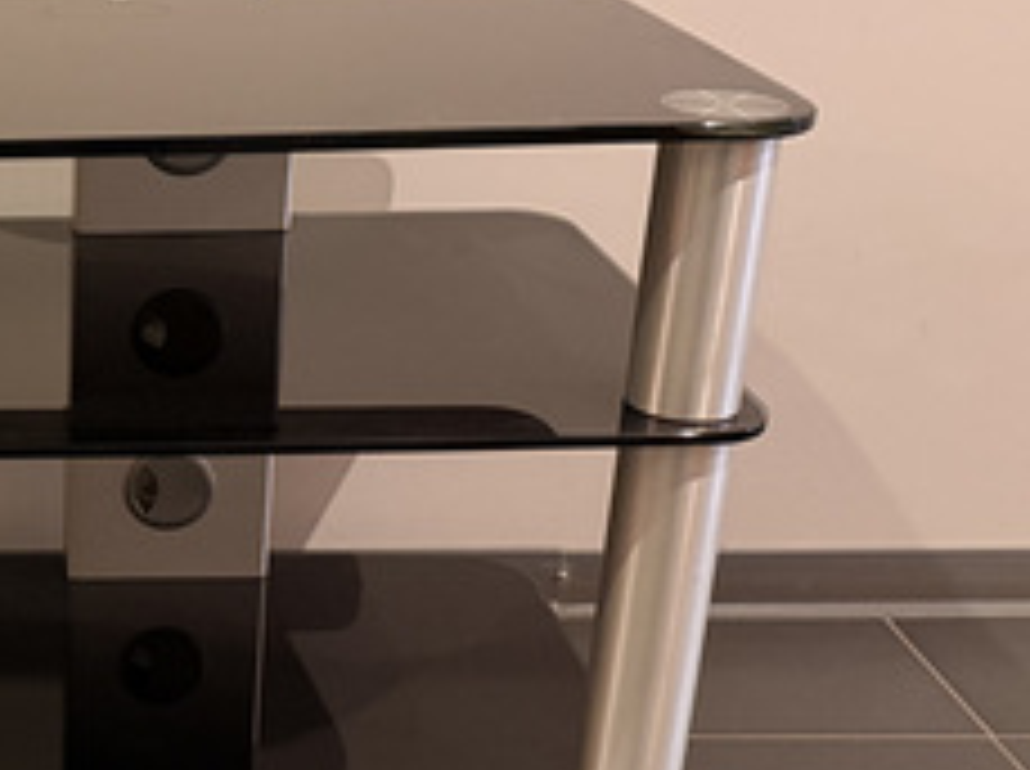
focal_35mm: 63
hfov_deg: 28.1
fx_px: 1872
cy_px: 414
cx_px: -99
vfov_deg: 23.2
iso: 640
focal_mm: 6.76
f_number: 1.78
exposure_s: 1/33
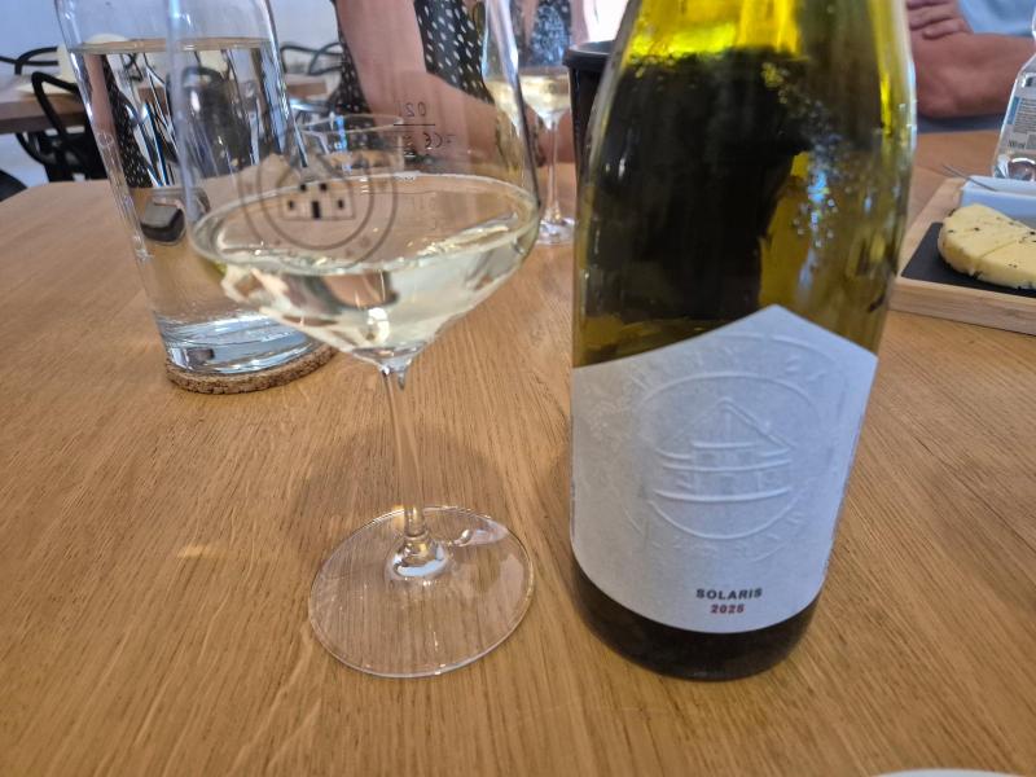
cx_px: 518
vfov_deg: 58.9
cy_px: 388
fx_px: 688
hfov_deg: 73.9
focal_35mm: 23
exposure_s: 1/100
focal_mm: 5.4
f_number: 1.8
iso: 1000
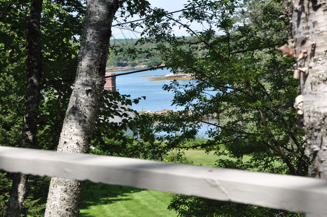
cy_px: 108
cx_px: 164
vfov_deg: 17.4
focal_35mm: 78
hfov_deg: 26.0
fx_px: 708
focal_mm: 52
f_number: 11
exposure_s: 1/125
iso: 200
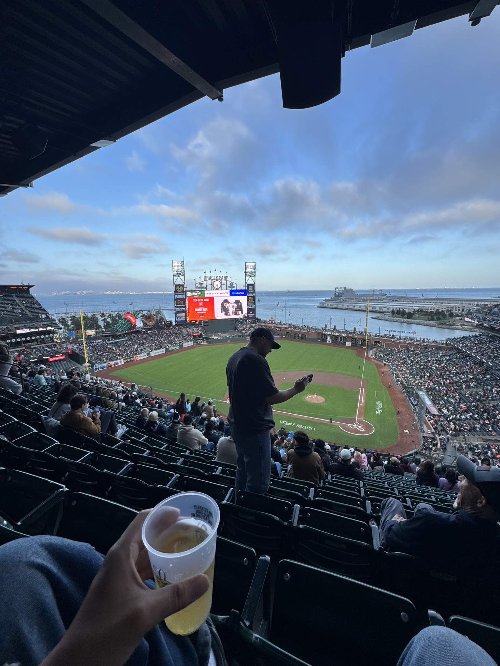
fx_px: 270
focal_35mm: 14
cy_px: 333
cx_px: 250
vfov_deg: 102.1
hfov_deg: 85.7
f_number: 2.2
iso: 40
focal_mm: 2.22
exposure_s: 1/388
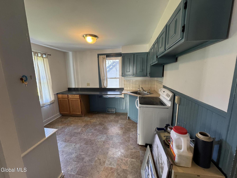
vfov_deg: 85.7
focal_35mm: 14
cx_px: 118
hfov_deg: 102.1
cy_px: 89
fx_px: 96
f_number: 2.2
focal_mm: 2.22
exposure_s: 1/60
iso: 320
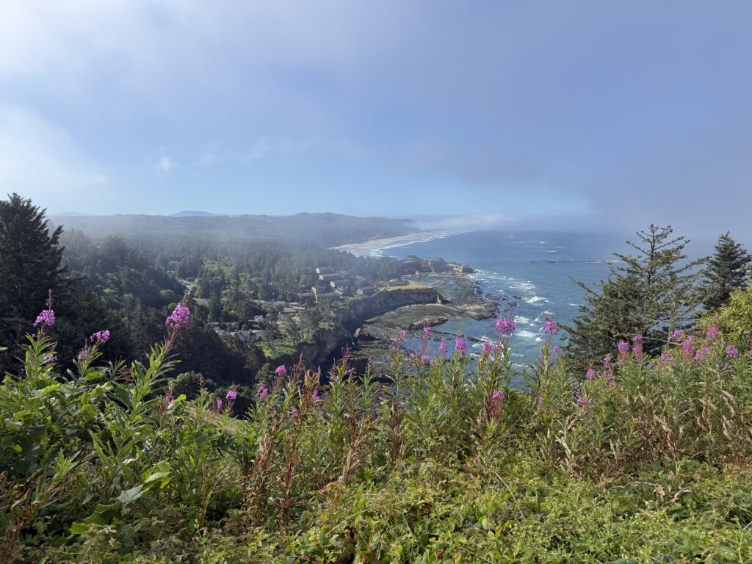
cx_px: 376
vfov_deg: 56.8
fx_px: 521
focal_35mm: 24
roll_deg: +0.8
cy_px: 282
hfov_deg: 71.6
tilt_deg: -5.8
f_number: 1.78
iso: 80
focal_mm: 6.76
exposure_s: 1/4167
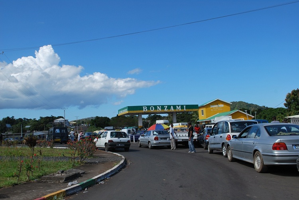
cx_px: 150
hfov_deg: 57.2
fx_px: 274
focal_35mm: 33
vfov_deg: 40.0
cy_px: 100
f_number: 9
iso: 100
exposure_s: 1/320
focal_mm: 22
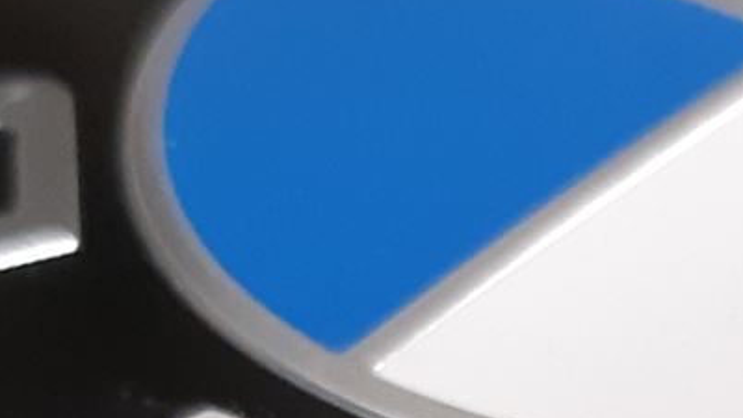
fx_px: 2857
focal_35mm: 145
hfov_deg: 14.4
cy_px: 752
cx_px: 875
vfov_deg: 8.1
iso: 250
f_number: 1.7
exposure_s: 1/50
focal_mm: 3.93
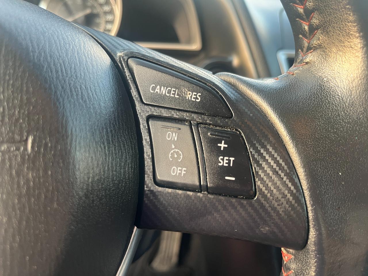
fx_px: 276
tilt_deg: -23.3
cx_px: 184
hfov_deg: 67.3
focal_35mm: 26
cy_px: 138
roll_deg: -6.0
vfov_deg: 53.1
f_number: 1.6
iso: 125
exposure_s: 1/88
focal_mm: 5.1
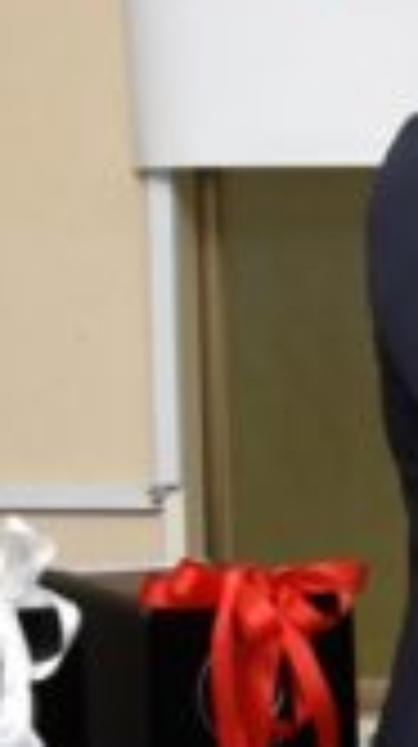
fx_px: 3459
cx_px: 1290
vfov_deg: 12.2
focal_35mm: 175
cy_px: 691
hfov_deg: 6.3
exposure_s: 1/125
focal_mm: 18
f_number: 8
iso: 1250
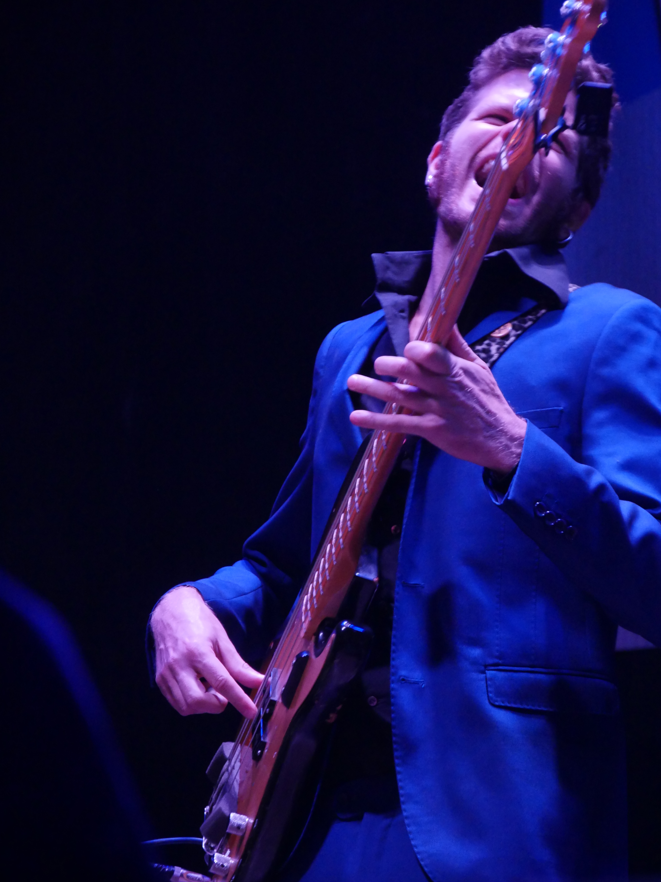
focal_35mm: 237
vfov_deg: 8.4
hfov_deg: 6.3
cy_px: 391
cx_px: 366
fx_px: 6034
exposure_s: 1/80
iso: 3200
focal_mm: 102
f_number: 5.4
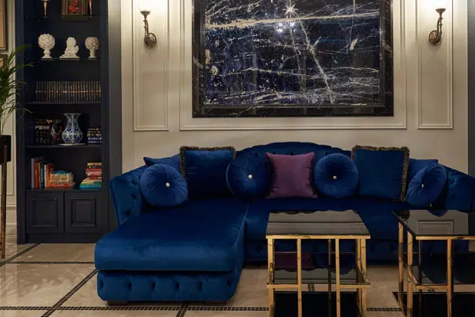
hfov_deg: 55.5
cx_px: 278
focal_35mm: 34
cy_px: 103
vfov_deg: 38.4
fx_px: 449
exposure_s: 1/1.59
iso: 100
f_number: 6.3
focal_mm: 22
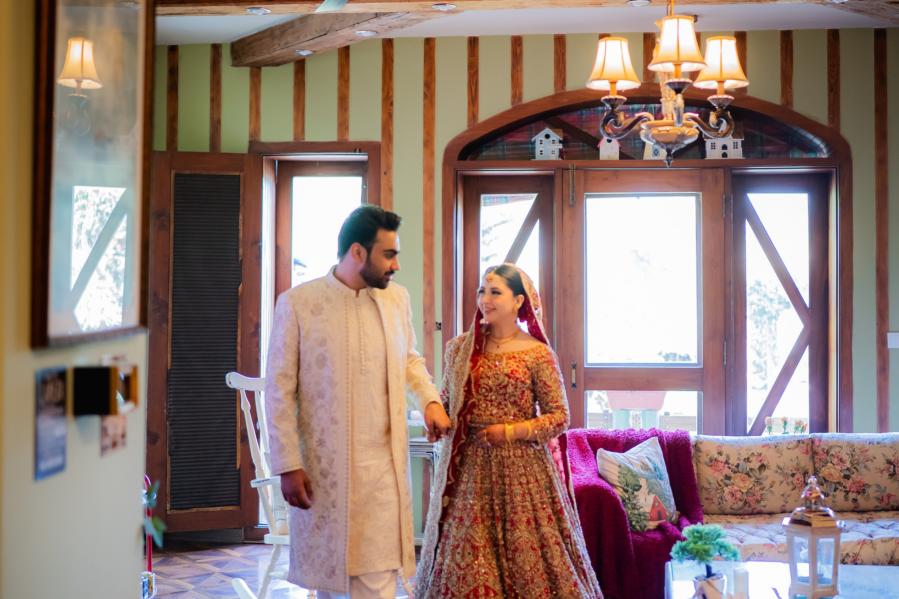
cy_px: 232
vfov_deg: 25.5
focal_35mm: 53
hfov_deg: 37.5
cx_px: 450
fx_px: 1324
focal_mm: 35
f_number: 1.4
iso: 1000
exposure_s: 1/160
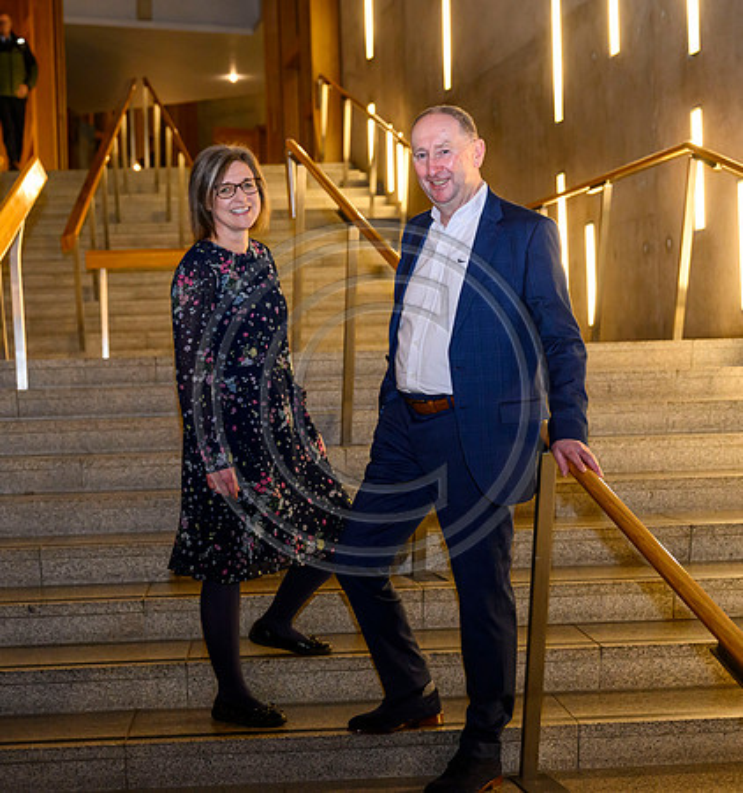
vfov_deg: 27.9
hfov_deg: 26.2
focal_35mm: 64
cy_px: 385
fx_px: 1596
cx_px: 353
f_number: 4.5
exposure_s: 1/125
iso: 4000
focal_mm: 47
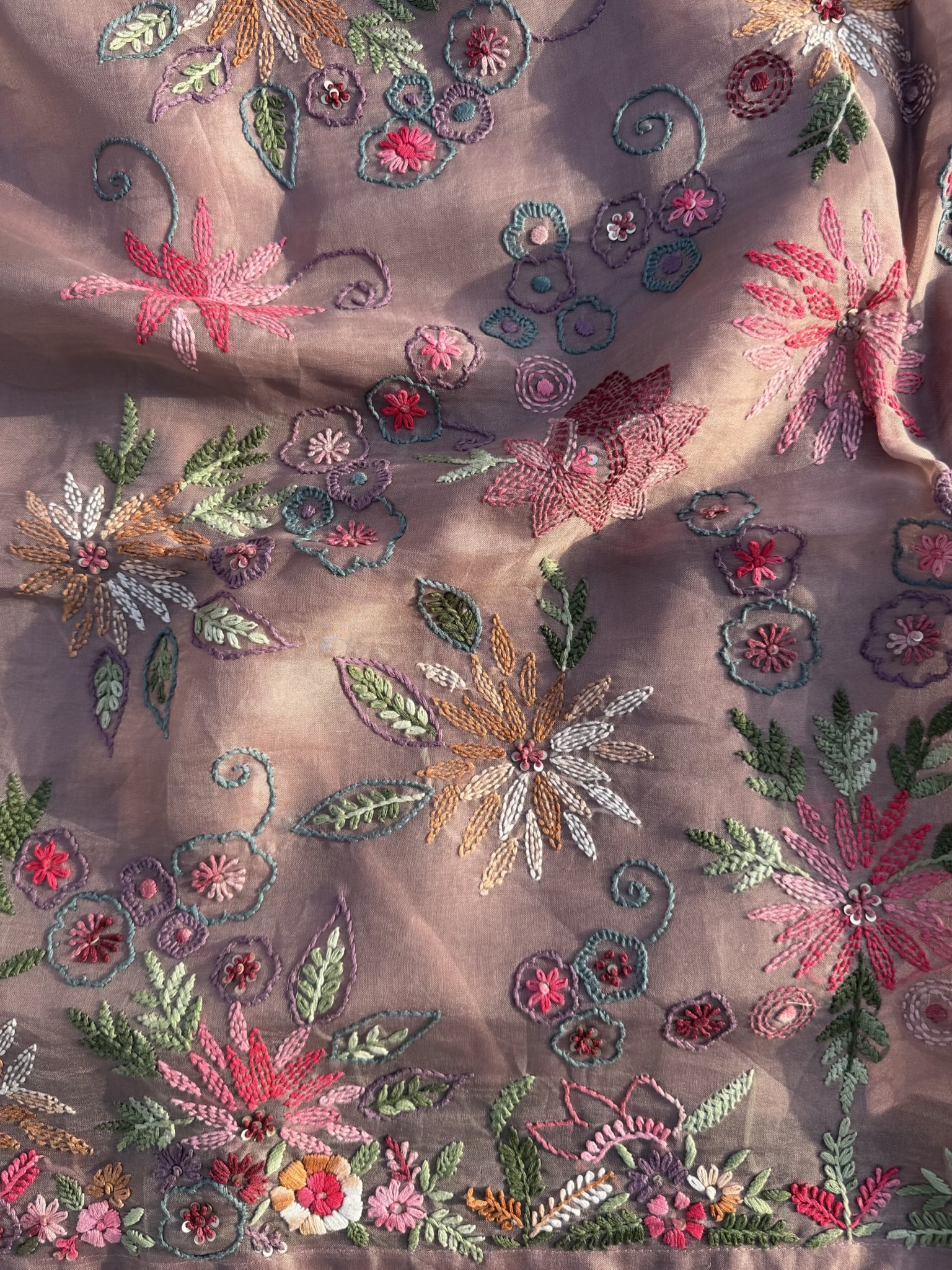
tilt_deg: -86.5
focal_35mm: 25
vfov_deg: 69.4
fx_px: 917
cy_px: 631
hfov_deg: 54.9
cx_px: 476
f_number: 1.78
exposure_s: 1/1271
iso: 80
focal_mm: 6.76
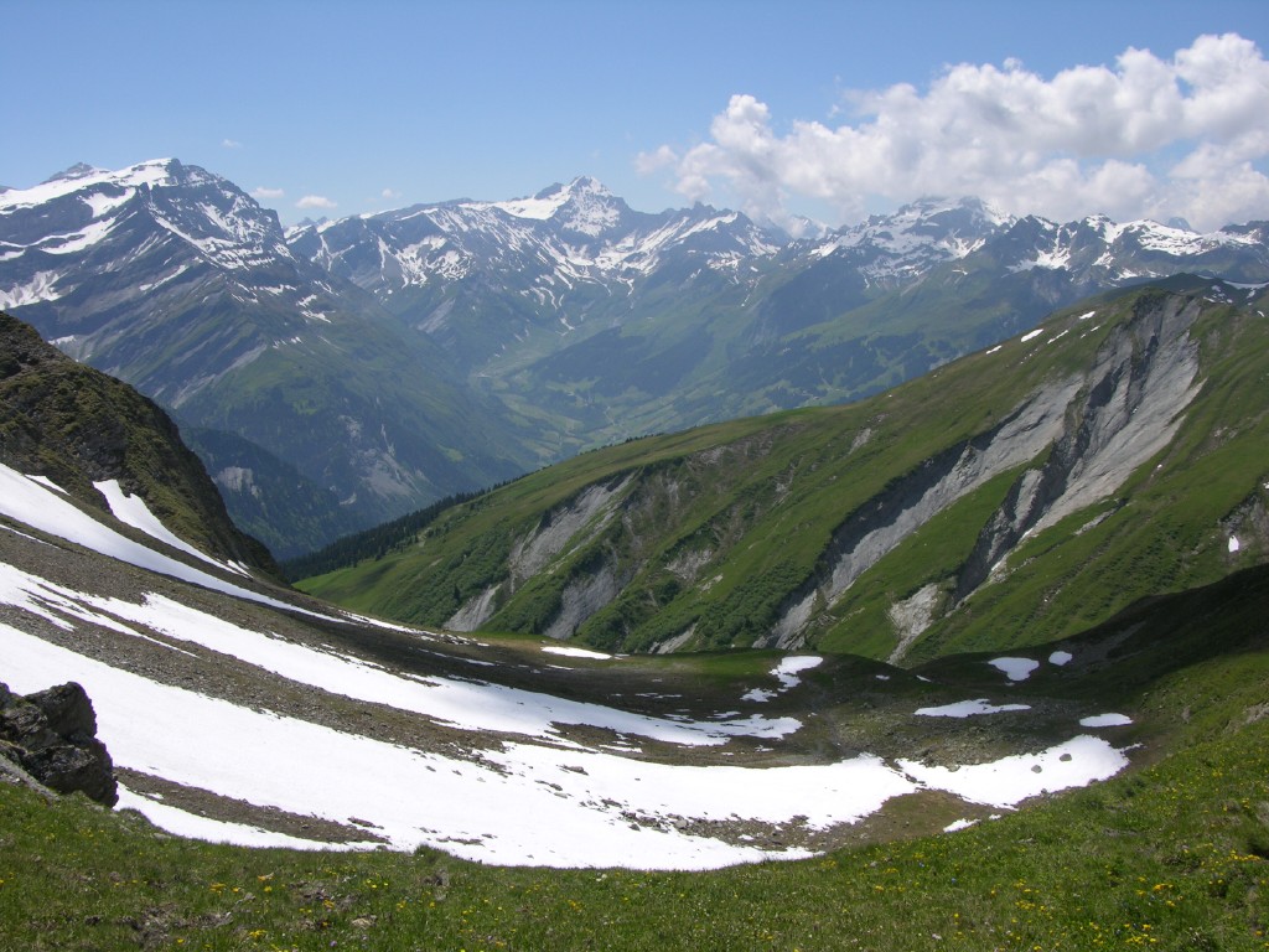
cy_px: 476
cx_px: 634
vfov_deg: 40.7
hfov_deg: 52.6
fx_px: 1283
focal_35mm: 35
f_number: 8
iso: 50
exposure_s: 1/220
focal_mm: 8.9
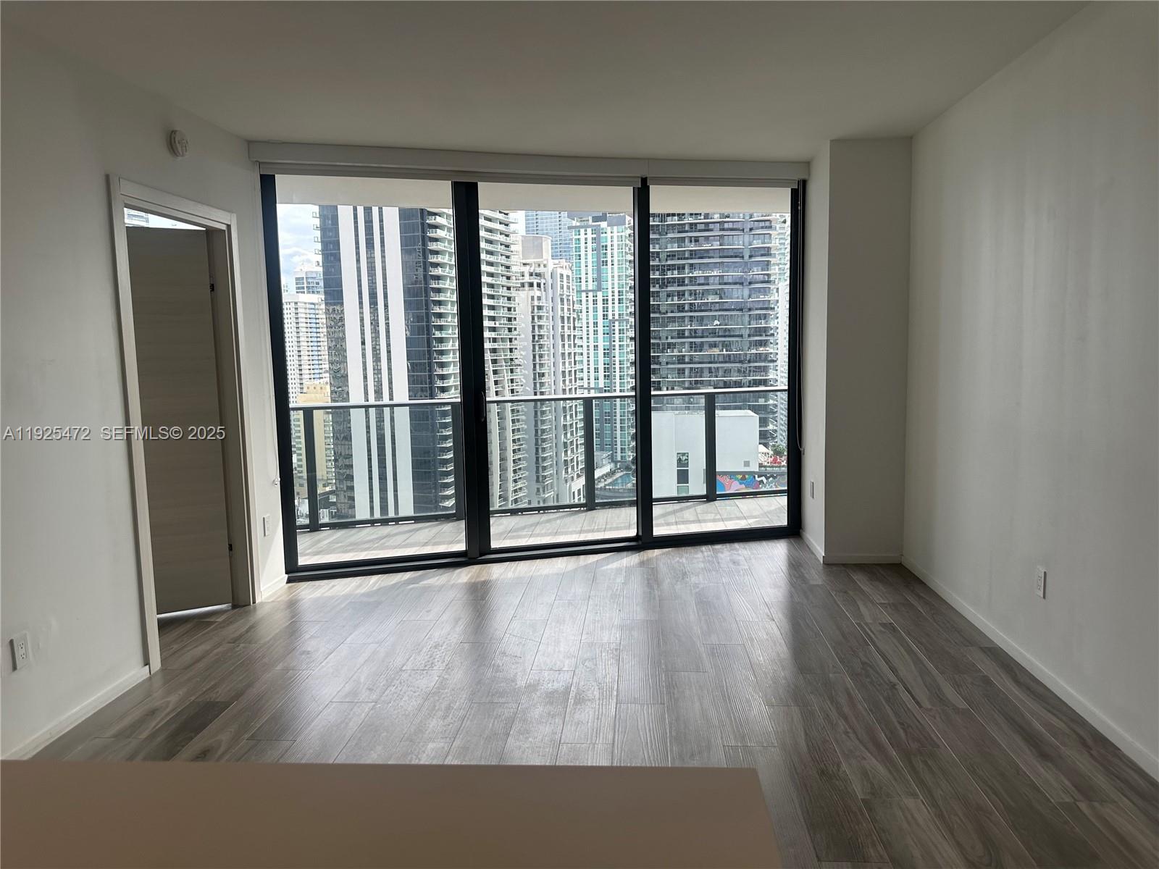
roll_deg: +1.2
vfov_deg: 56.8
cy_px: 434
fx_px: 804
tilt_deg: -5.4
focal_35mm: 24
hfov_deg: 71.6
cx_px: 580
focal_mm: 6.86
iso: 80
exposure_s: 1/496
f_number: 1.78
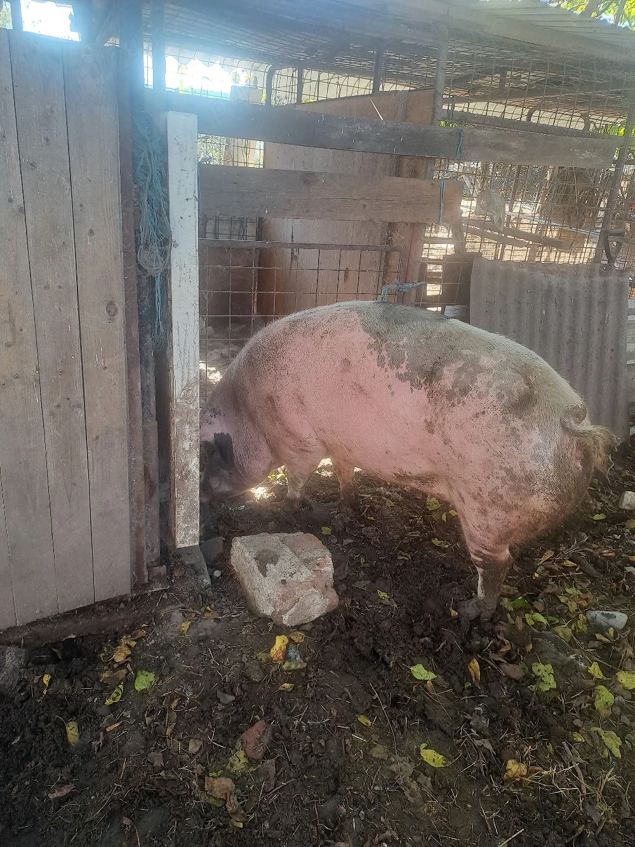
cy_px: 424
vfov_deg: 69.4
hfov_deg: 54.9
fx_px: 611
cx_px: 318
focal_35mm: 25
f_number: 1.8
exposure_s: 1/100
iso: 50
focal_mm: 4.65
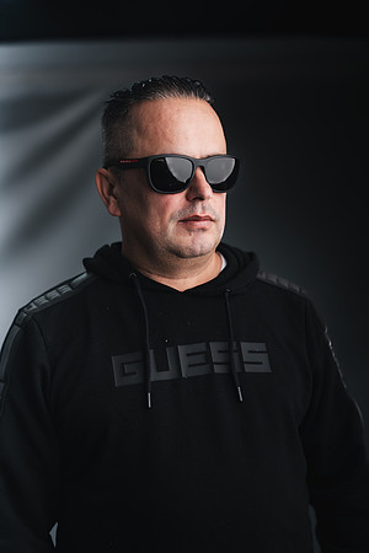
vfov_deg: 33.4
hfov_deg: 22.6
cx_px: 184
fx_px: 922
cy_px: 276
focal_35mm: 60
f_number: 2
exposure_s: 1/400
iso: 64
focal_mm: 60
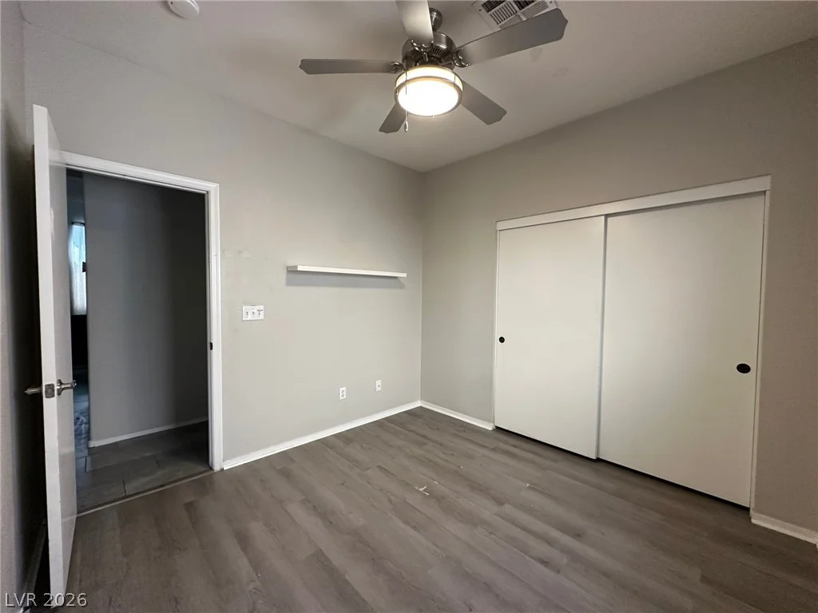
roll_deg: -0.2
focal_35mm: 14
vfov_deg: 85.7
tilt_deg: -0.4
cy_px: 306
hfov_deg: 102.1
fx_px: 331
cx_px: 409
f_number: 2.2
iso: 250
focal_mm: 2.22
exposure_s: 1/120
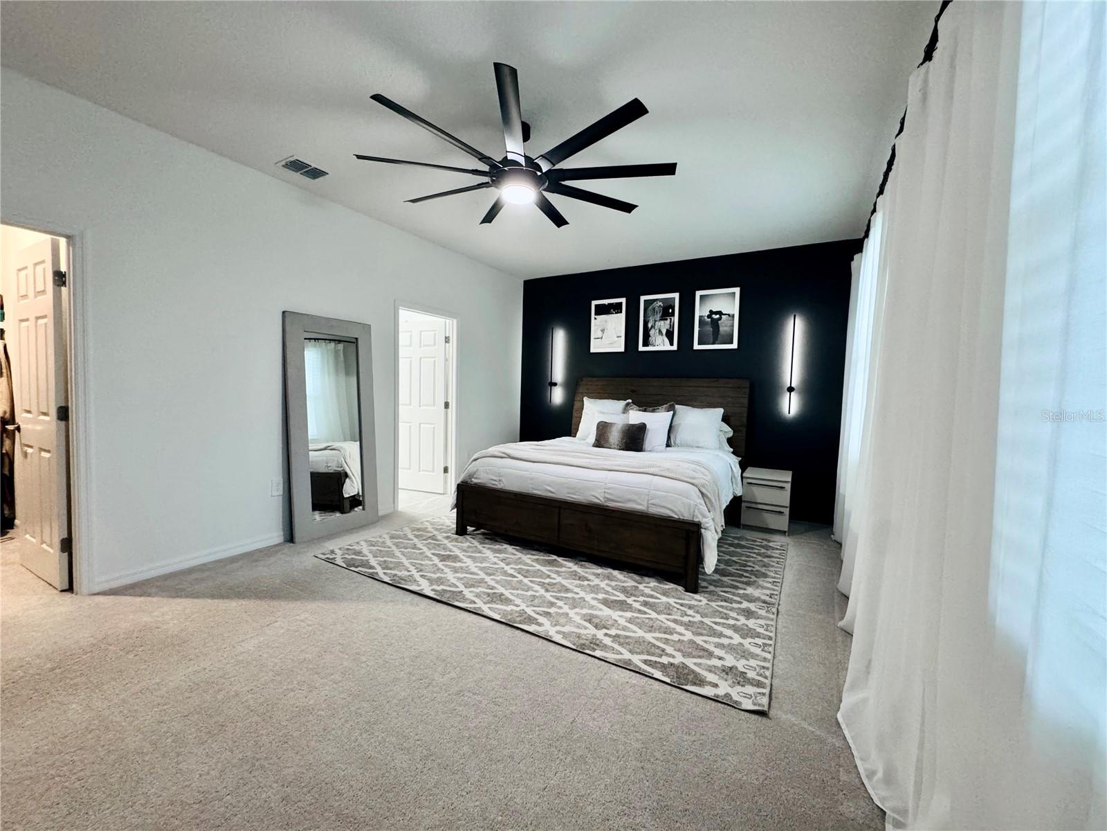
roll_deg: -1.7
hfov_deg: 102.1
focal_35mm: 14
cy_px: 416
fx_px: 448
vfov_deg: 85.7
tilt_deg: -3.7
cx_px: 554
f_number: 2.2
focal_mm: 2.22
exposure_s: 1/60
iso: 500
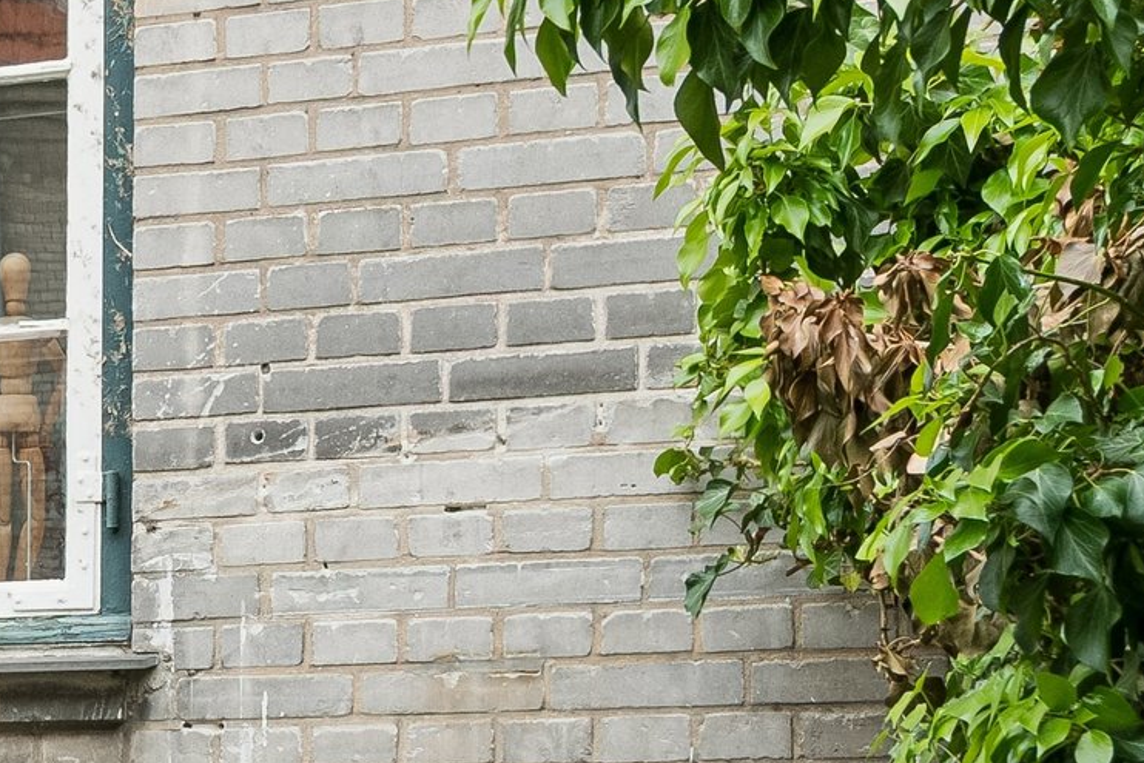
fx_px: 3083
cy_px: 829
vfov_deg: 13.8
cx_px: -368
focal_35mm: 97
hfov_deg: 19.3
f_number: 9
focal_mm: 24
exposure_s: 1/100
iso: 720
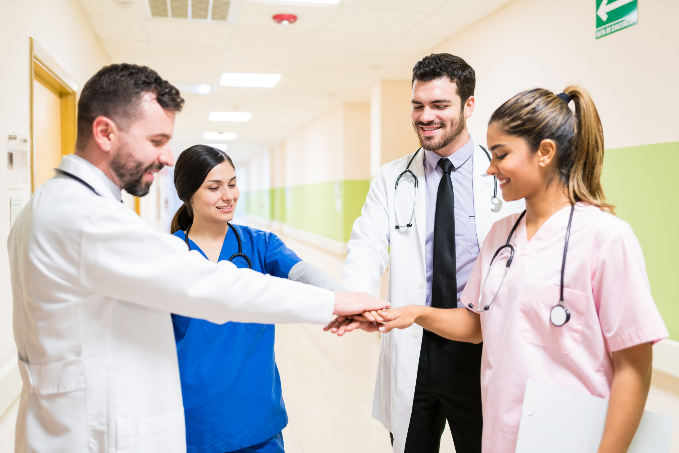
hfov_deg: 54.4
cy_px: 226
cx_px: 340
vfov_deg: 37.9
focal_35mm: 35
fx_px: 660
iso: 800
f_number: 1.8
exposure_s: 1/100
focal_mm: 35
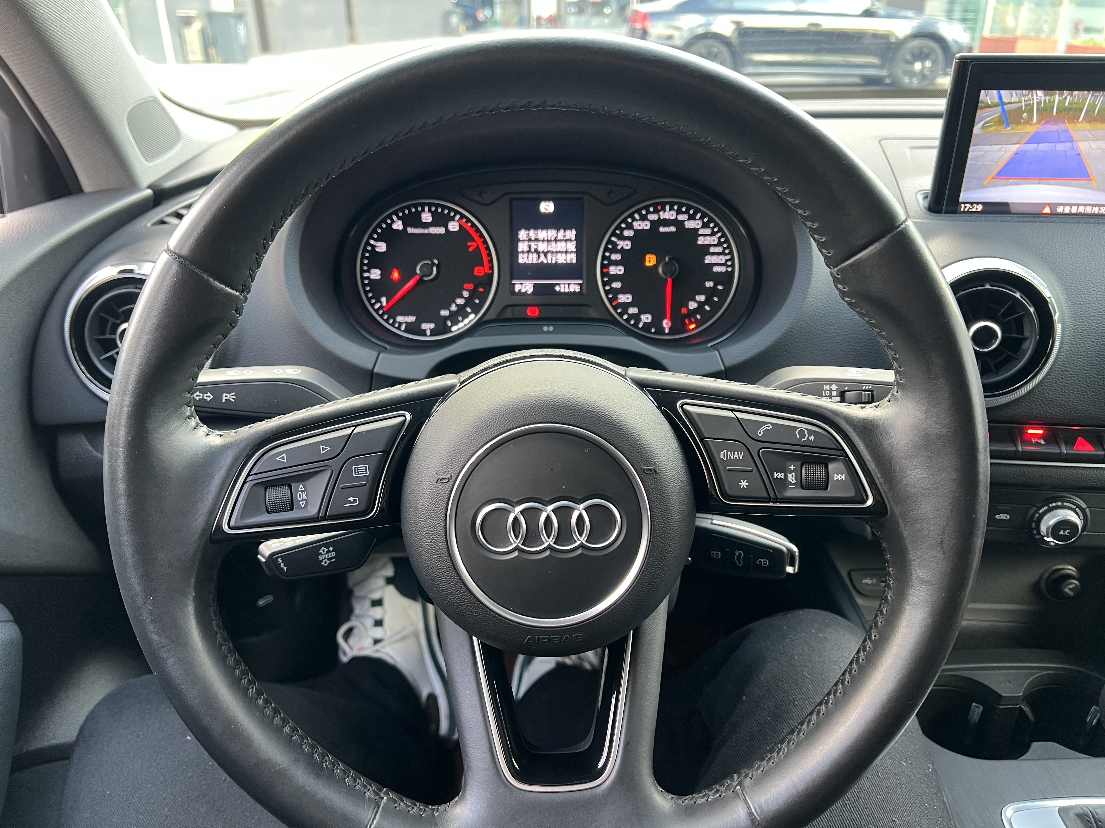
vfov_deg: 53.1
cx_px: 552
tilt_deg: -26.9
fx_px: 830
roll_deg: +0.8
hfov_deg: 67.3
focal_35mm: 26
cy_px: 414
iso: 250
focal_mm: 5.7
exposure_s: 1/60
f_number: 1.5
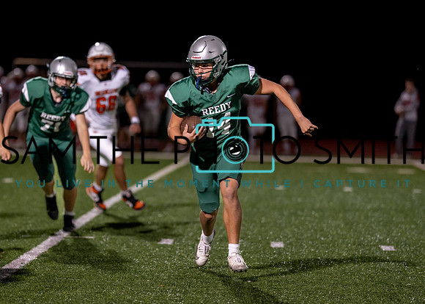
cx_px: 163
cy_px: 153
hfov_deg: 9.6
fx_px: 2530
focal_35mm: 210
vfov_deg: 6.9
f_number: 1.8
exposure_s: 1/1250
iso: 1600
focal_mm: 135
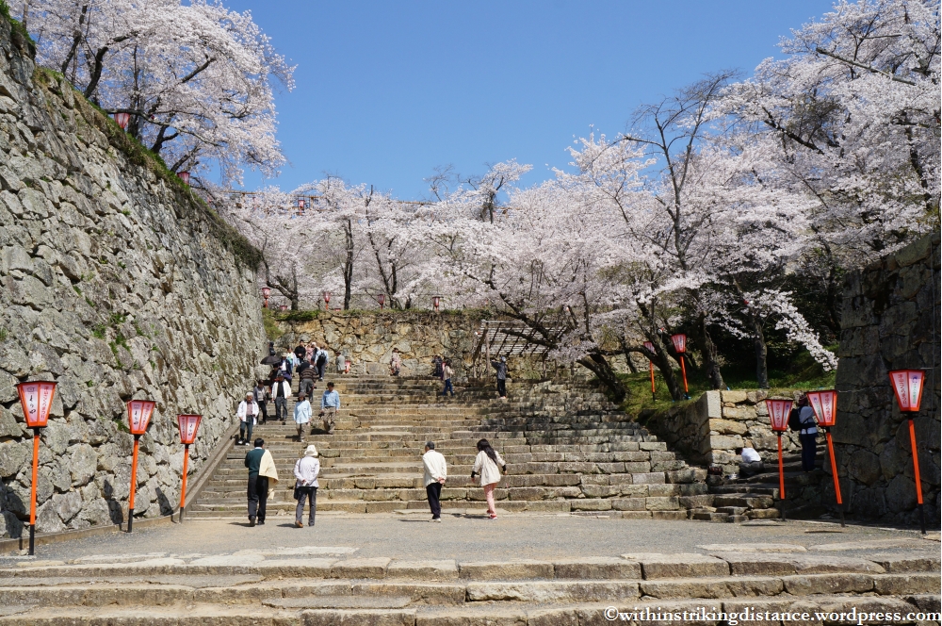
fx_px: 784
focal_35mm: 30
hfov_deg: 62.0
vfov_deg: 43.5
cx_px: 471
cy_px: 313
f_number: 13
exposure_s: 1/250
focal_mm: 20
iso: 200
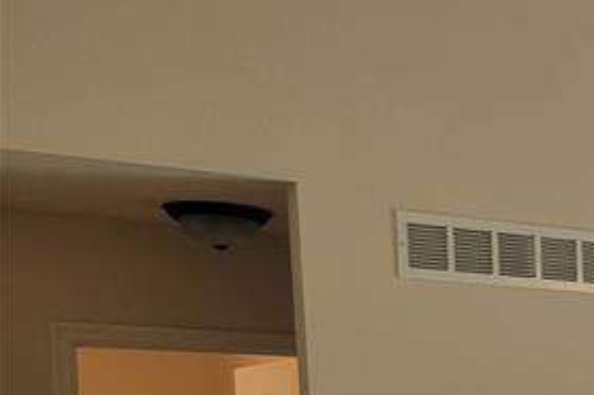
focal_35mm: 92
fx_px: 1517
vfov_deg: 14.0
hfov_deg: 17.6
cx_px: 1092
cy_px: 579
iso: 64
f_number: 1.8
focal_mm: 6.7
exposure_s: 1/120
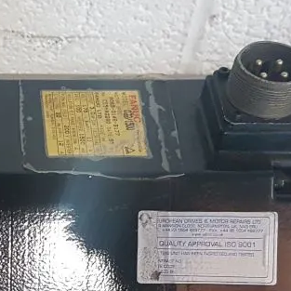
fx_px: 856
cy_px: 228
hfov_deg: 18.5
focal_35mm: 90
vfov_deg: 19.1
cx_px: -36
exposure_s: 1/25
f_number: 1.7
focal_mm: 4.2
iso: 250
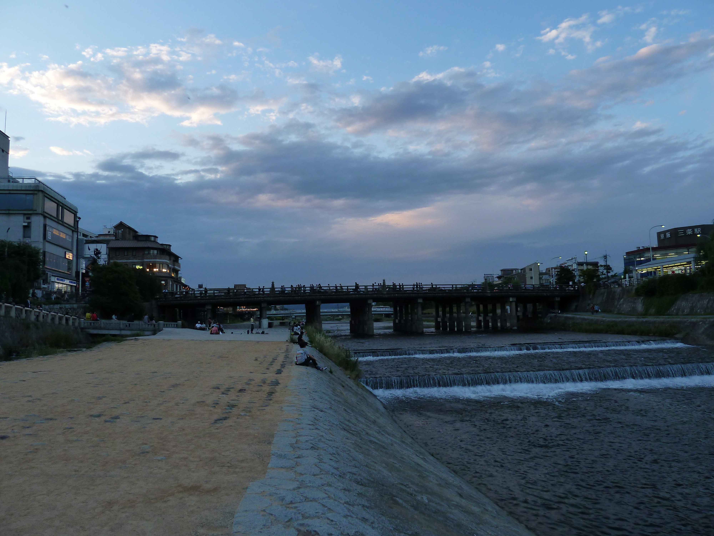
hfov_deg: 69.4
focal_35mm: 25
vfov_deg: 54.9
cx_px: 357
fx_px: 516
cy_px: 268
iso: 125
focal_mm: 4.1
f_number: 3.5
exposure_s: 1/100
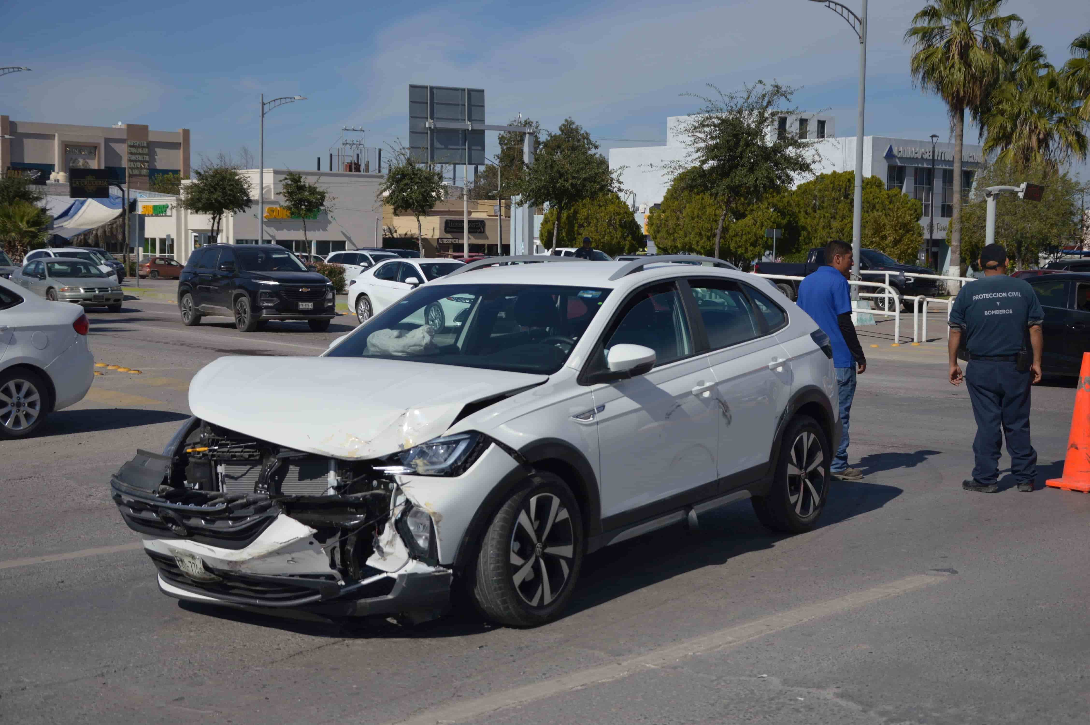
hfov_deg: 38.9
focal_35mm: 51
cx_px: 545
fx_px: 1543
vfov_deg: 26.4
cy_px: 362
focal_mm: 34
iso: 100
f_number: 4.2
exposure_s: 1/1600
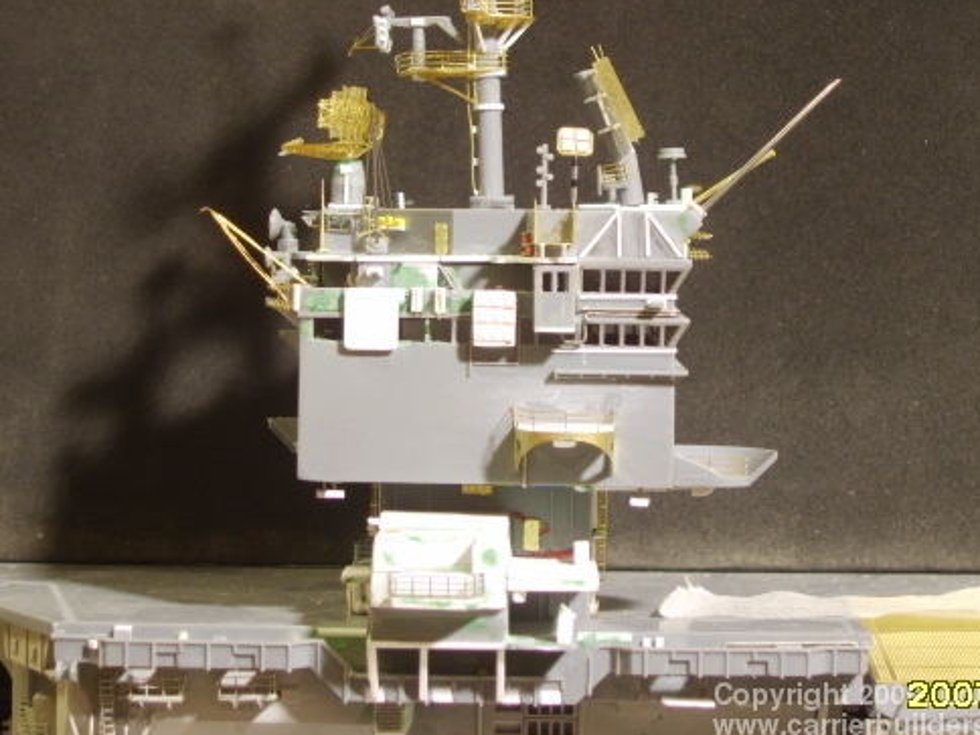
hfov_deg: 16.5
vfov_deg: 12.4
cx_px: 518
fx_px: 3369
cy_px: 269
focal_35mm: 119
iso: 50
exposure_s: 1
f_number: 4.5
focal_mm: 18.9
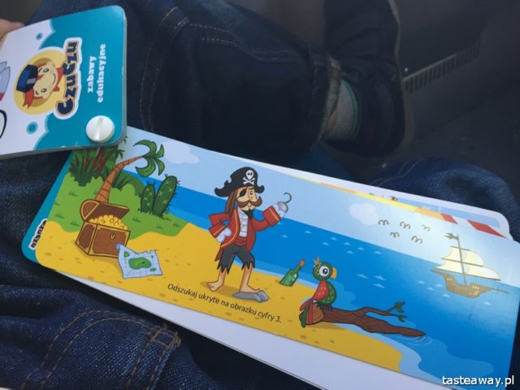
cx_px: 260
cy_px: 195
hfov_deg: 61.7
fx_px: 436
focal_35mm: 29
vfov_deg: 48.2
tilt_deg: -57.9
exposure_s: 1/33
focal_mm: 4.15
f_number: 2.2
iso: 100
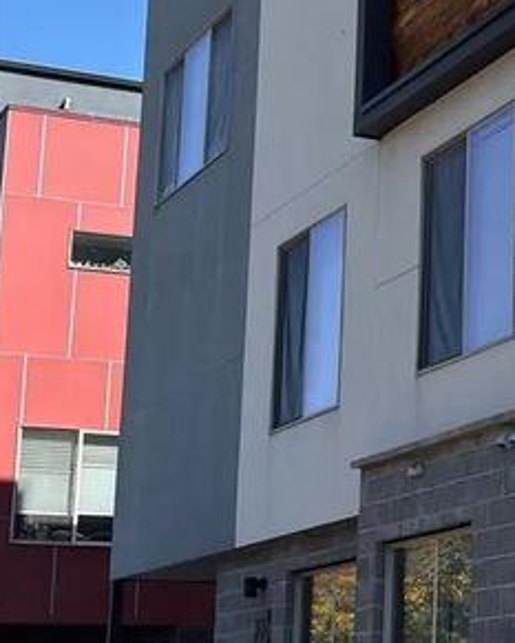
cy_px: 228
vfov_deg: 18.6
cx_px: 698
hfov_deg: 14.3
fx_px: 1961
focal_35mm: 103
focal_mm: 5.96
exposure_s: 1/3413
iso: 50
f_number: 1.6
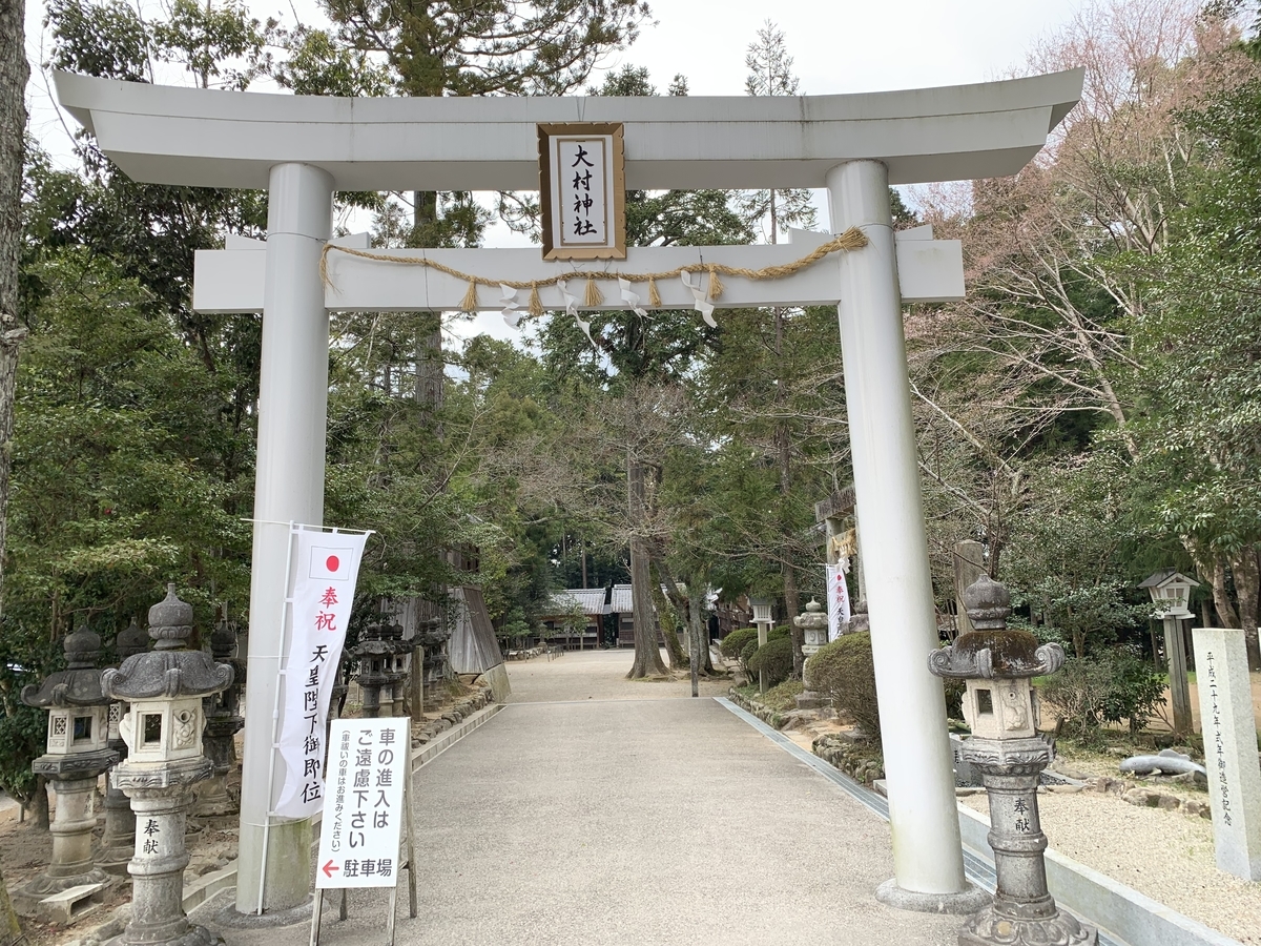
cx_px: 630
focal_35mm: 26
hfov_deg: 67.3
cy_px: 473
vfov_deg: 53.1
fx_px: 947
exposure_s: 1/392
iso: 25
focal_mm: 4.25
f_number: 1.8
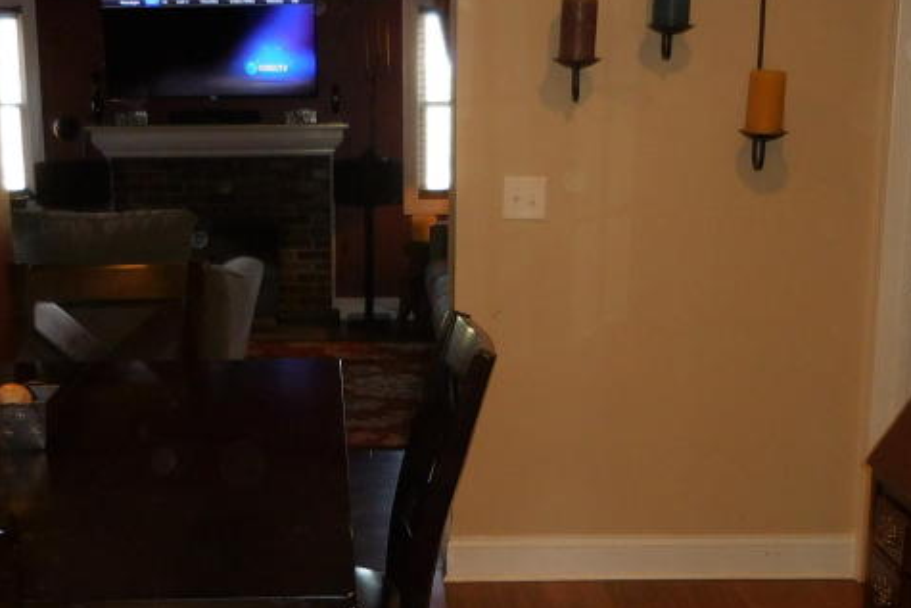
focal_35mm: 56
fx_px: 1417
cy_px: 433
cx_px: 397
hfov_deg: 35.6
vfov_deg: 24.0
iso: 220
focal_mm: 4.5
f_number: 3.3
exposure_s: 1/25
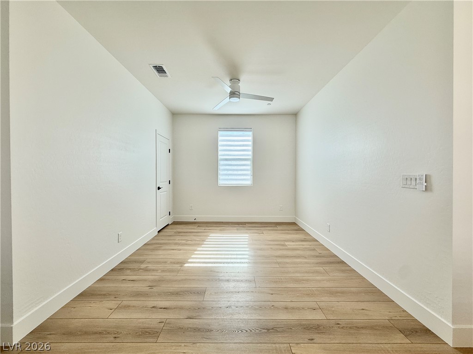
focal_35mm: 14
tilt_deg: +0.1
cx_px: 236
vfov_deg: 85.6
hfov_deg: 102.1
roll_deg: -1.0
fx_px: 191
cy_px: 177
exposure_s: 1/128
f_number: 2.2
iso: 64
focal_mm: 2.22
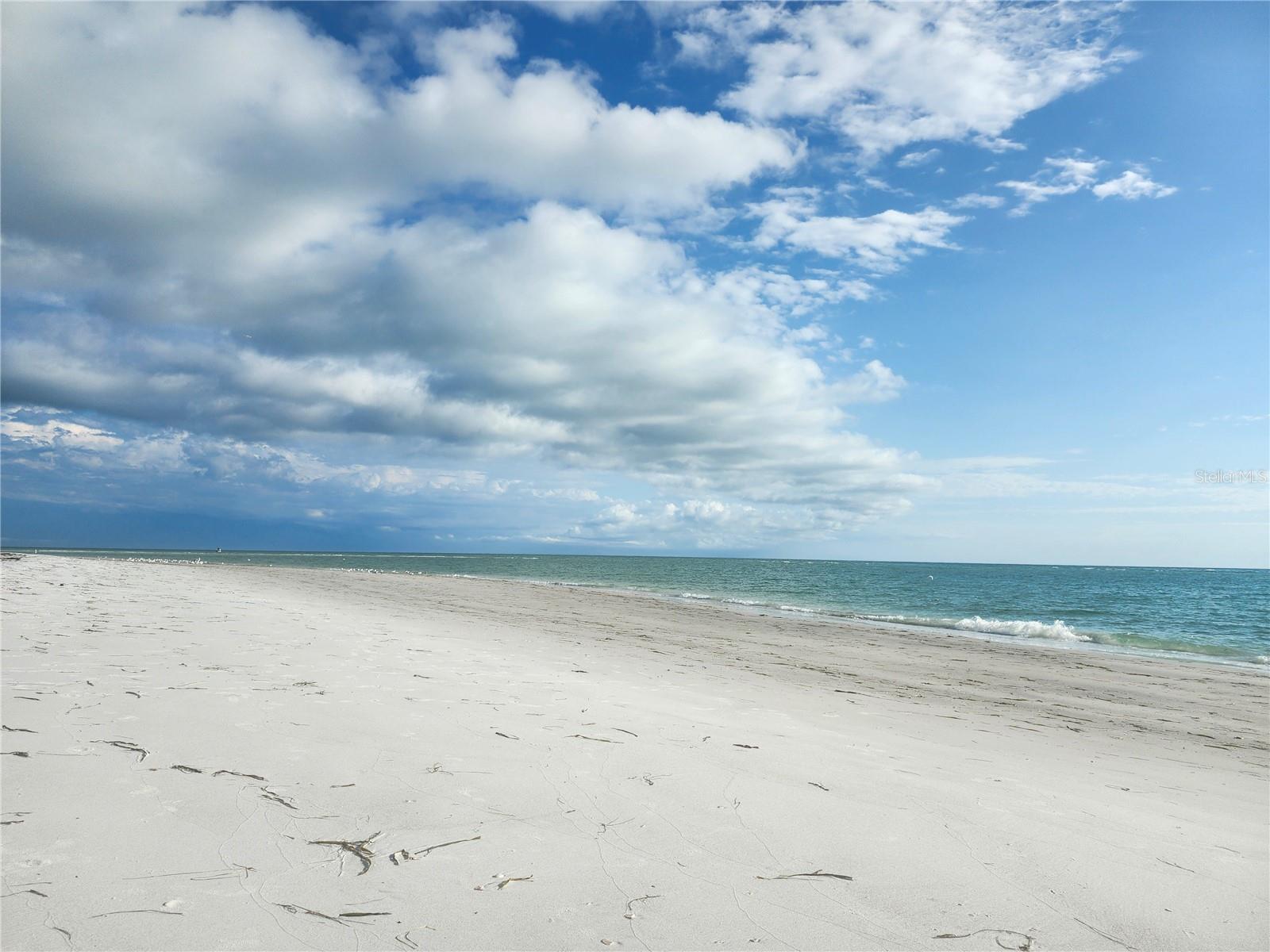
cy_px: 476
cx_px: 635
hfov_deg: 73.9
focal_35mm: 23
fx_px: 844
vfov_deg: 58.9
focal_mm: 5.54
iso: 25
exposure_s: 1/3160
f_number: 1.8
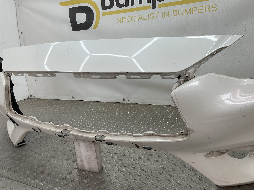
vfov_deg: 48.2
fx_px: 213
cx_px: 127
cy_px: 95
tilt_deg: -15.3
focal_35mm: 29
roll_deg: +4.1
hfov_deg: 61.7
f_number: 1.8
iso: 16
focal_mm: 3
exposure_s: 1/158
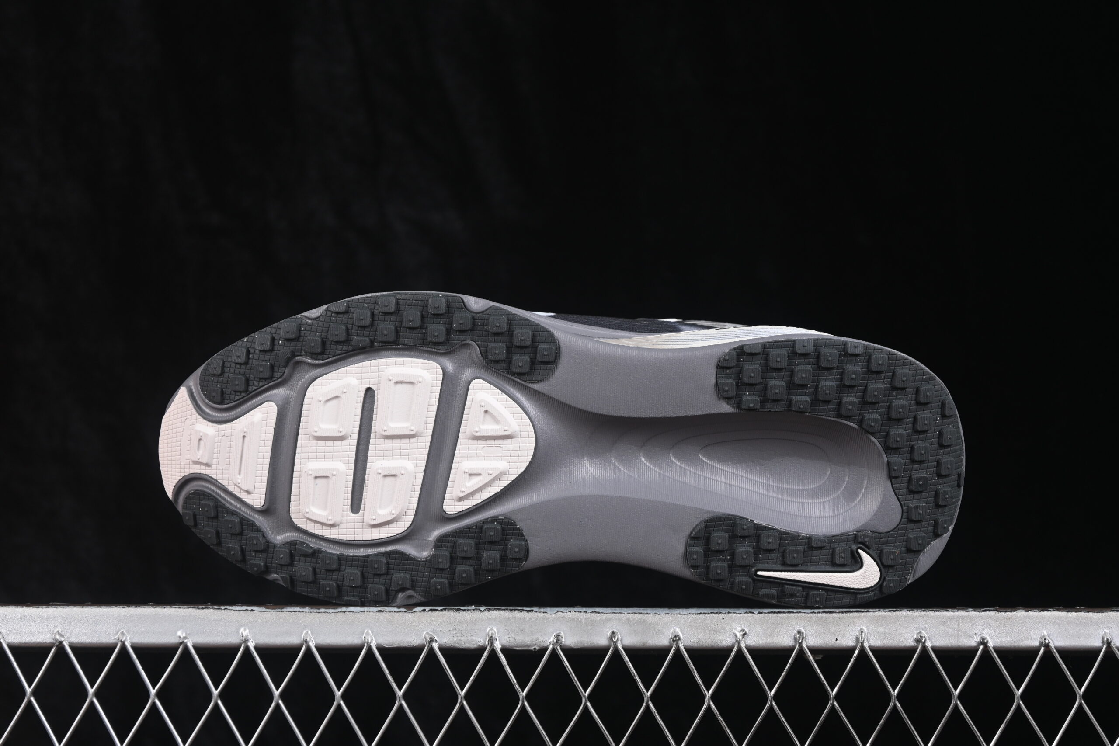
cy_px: 373
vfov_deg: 18.2
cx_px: 560
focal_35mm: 75
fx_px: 2331
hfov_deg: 27.0
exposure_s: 1/60
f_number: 6.3
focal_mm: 50
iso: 160
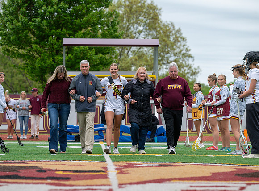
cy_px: 96
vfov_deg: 7.8
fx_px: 1394
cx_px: 130
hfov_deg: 10.6
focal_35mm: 187
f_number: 5
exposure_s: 1/800
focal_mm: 175
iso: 900
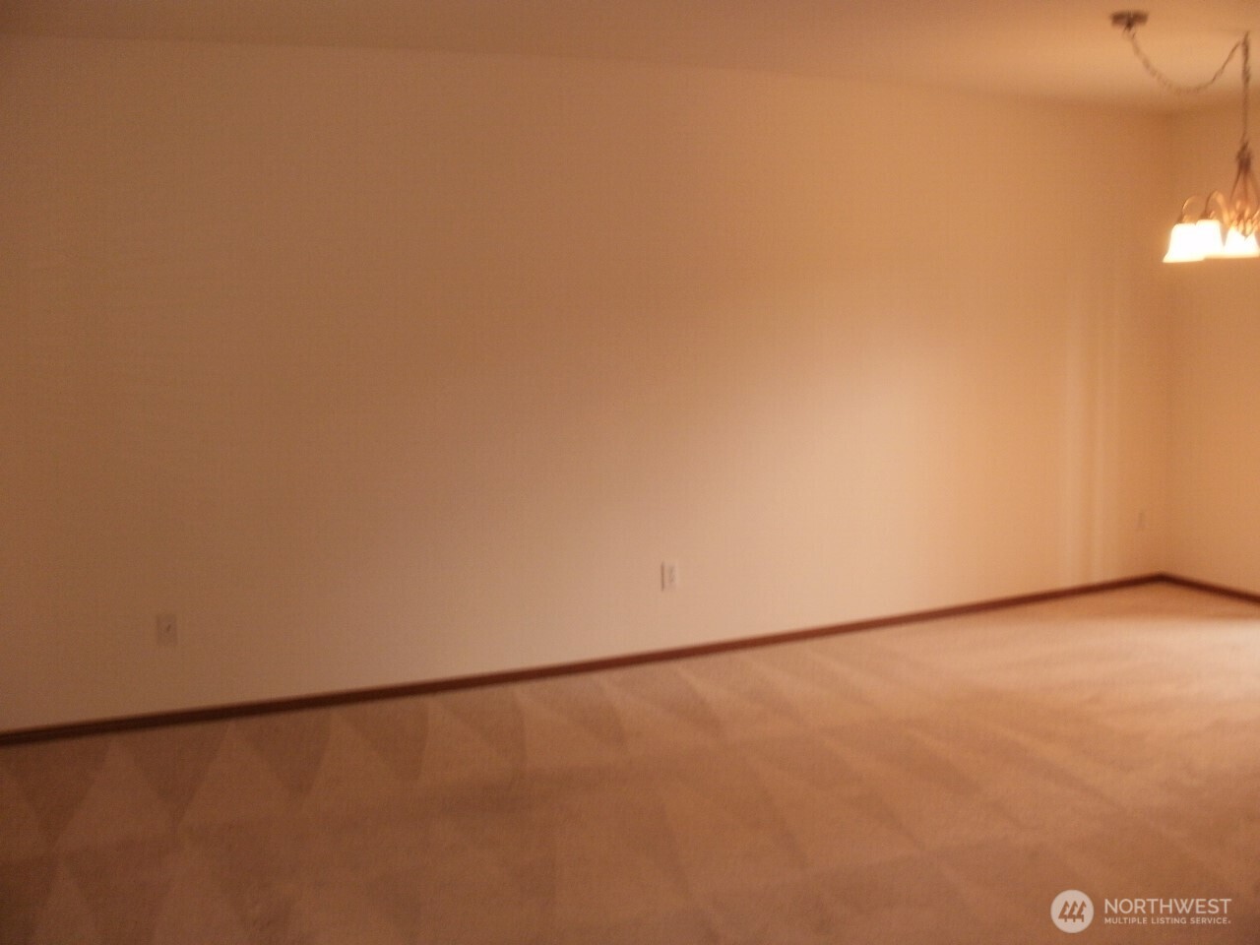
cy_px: 472
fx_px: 1310
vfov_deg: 39.7
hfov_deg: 51.4
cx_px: 630
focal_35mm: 36
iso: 125
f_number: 3.5
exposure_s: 1/30
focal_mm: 6.3
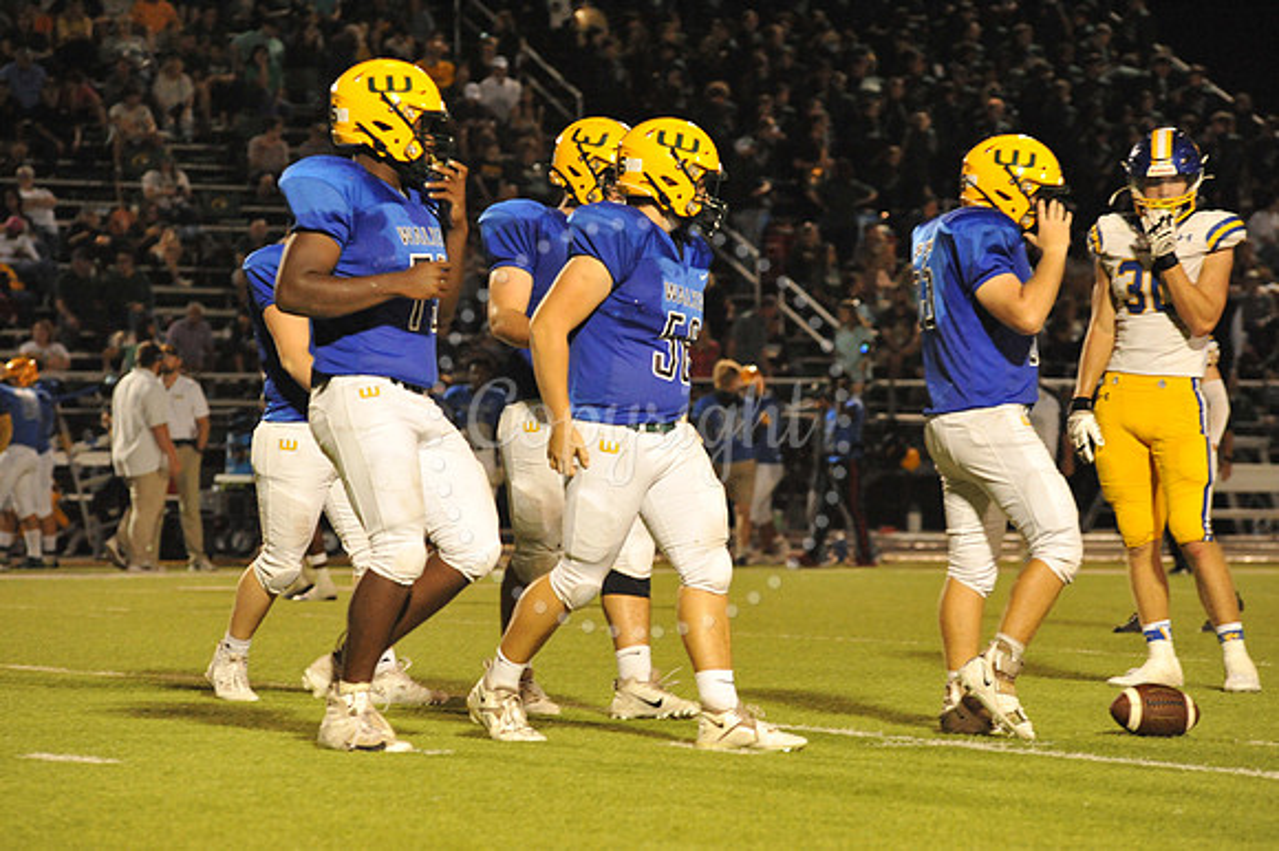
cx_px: 640
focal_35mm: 200
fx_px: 7101
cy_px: 426
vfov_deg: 6.9
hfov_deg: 10.3
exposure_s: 1/200
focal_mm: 200
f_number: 6.3
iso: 6400
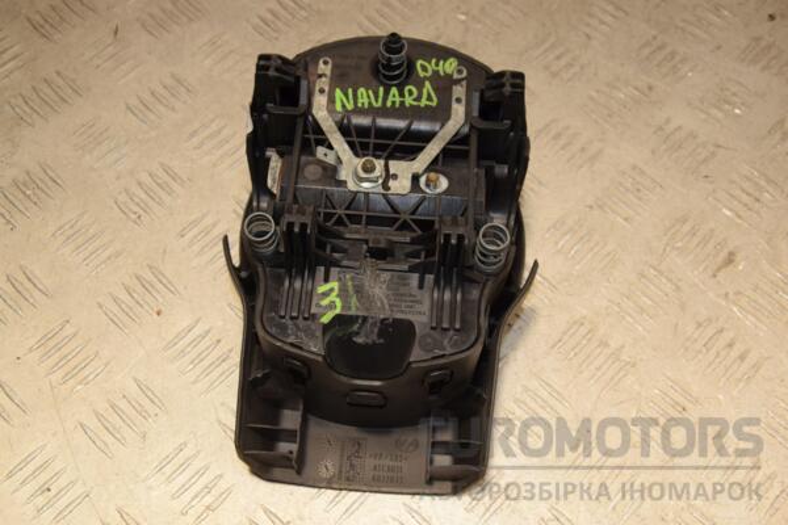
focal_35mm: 45
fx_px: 985
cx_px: 394
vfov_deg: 29.9
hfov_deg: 43.6
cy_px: 262
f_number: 8
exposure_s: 1/200
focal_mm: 30
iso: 800
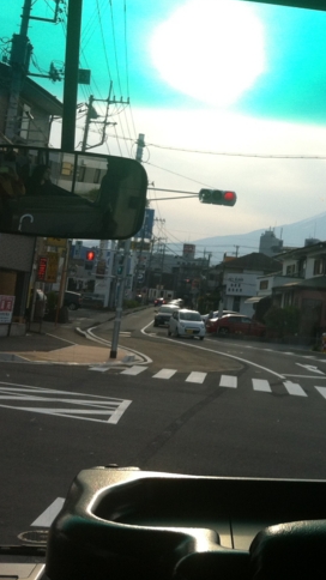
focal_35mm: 63
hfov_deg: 17.9
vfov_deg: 33.2
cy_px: 228
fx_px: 969
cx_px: 424
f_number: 2.8
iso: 80
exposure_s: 1/503
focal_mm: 3.85
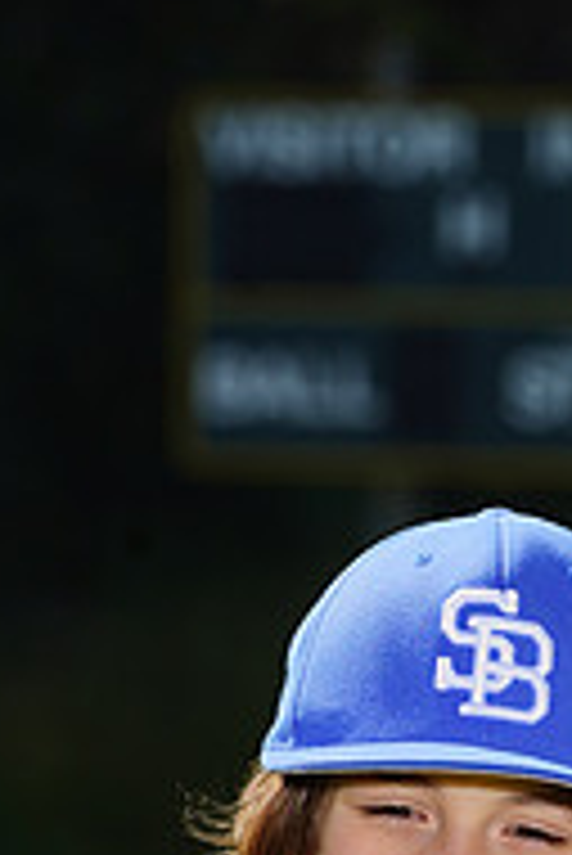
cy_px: 1112
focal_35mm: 611
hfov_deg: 2.3
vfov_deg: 3.4
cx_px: 565
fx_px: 14535
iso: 100
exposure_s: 1/250
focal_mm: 200
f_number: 9
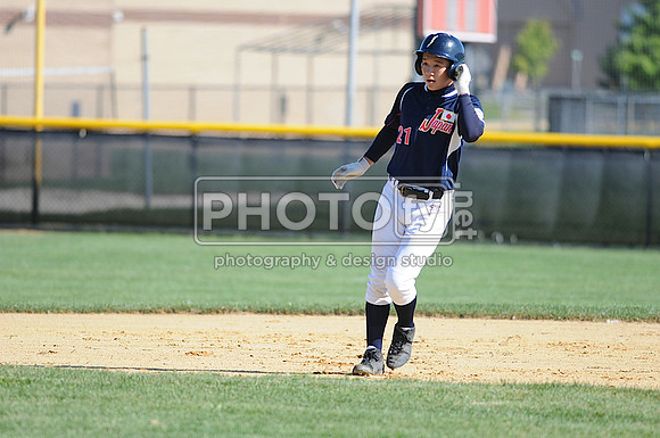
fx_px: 8238
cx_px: 330
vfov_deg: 3.0
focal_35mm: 450
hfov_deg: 4.6
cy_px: 219
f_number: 4
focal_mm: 300
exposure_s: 1/1000
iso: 200
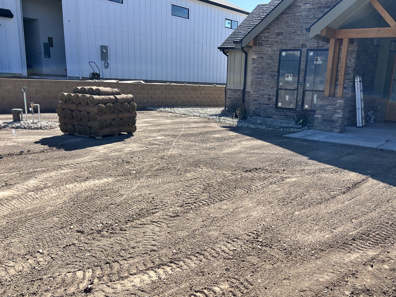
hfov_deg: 55.1
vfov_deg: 42.6
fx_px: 377
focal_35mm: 33
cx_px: 227
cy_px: 183
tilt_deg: -15.0
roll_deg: -1.2
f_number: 1.5
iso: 50
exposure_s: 1/2915
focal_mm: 5.7
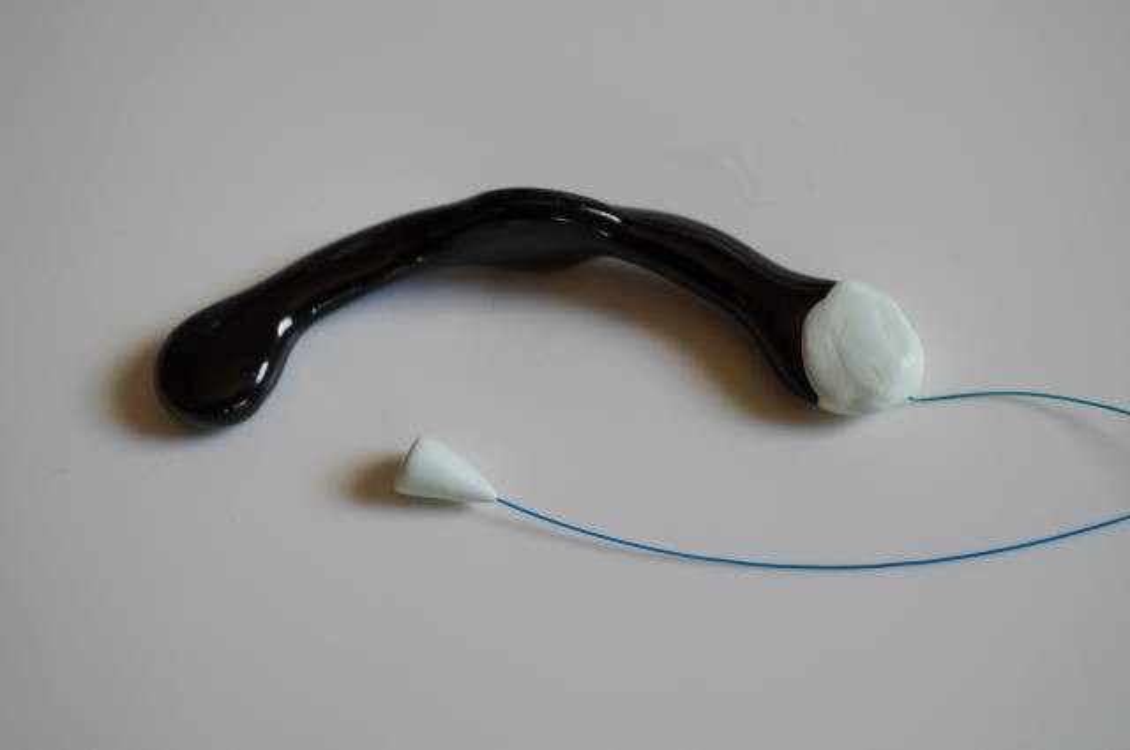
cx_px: 565
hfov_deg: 43.7
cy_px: 375
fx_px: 1411
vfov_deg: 29.8
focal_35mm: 45
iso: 1600
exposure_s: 1/160
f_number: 5.6
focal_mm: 30
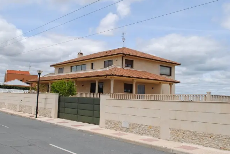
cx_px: 101
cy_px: 67
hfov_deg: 48.3
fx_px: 256
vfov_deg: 33.5
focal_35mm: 40
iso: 100
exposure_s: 1/320
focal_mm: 22
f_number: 9
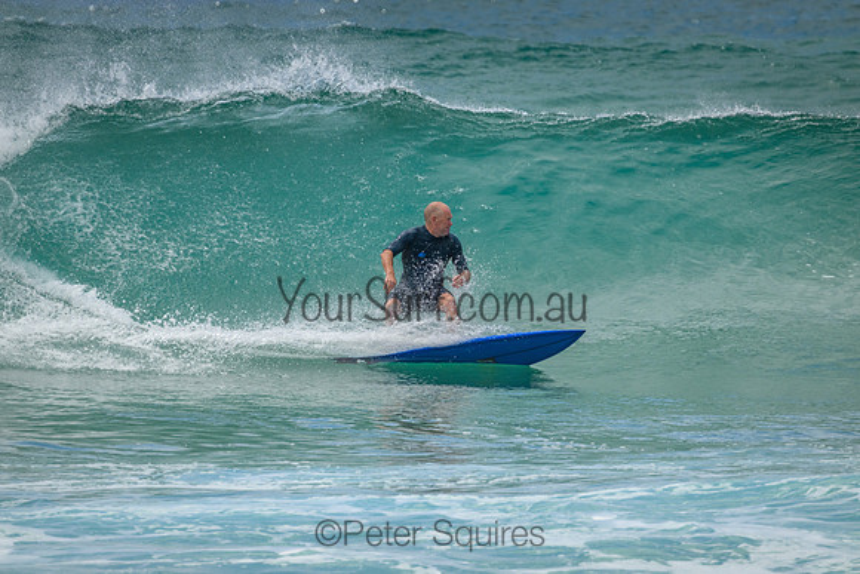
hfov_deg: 2.6
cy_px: 287
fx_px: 19115
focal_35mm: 800
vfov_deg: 1.7
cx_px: 430
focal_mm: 800
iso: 900
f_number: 11
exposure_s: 1/2000
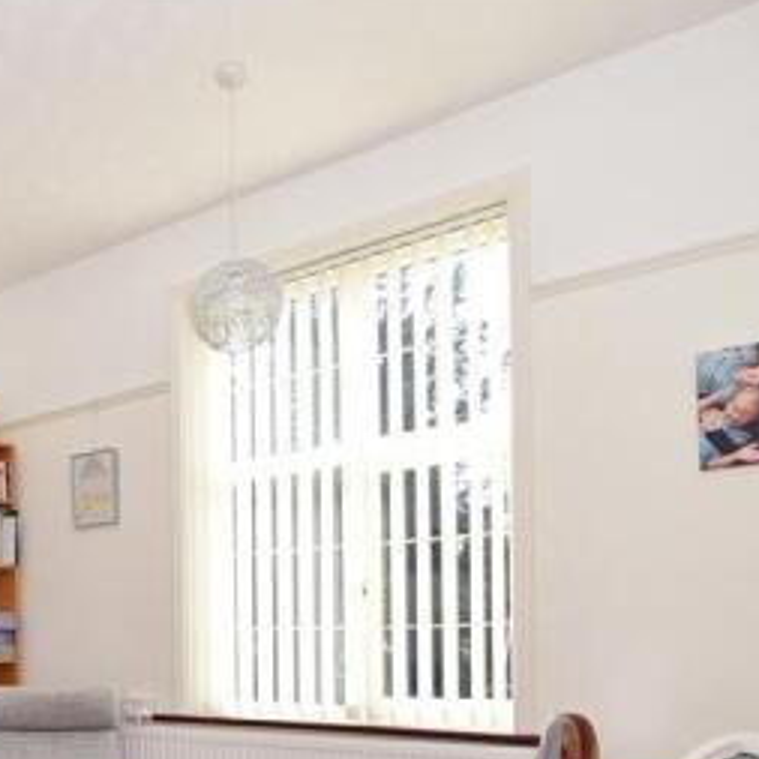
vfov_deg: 46.4
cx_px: -21
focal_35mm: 33
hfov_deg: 42.1
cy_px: 638
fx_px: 819
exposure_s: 1/200
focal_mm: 10
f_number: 7.1
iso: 400
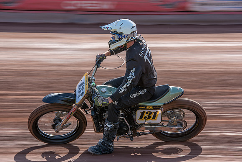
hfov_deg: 14.7
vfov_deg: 9.8
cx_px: 121
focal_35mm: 140
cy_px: 81
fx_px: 941
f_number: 8
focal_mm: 140
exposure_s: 1/100
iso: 100
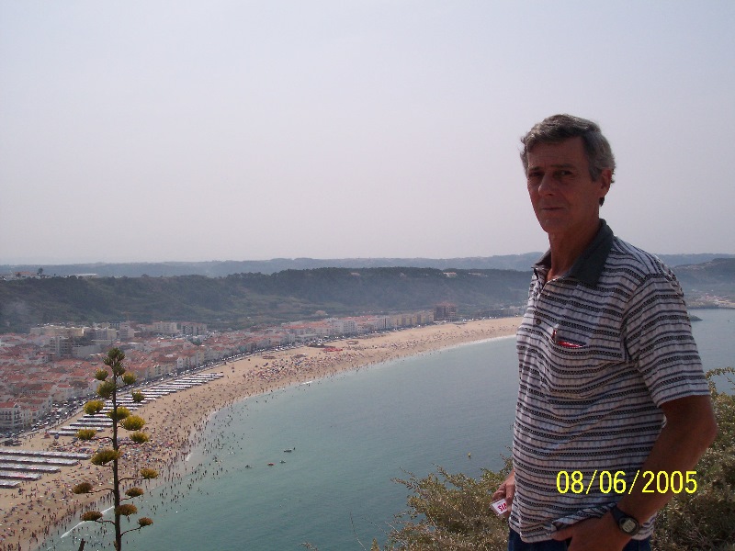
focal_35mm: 38
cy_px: 276
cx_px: 368
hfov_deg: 49.0
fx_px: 807
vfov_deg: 37.7
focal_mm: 8
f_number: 4.8
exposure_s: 1/1000
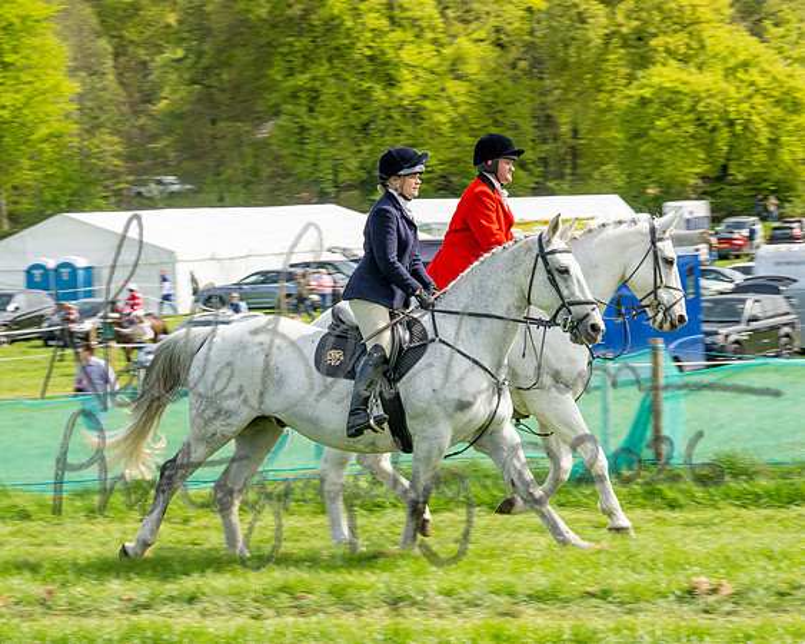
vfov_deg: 12.1
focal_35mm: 128
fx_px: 3038
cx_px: 375
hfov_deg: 15.1
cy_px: 357
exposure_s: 1/160
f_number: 9
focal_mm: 86
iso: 100
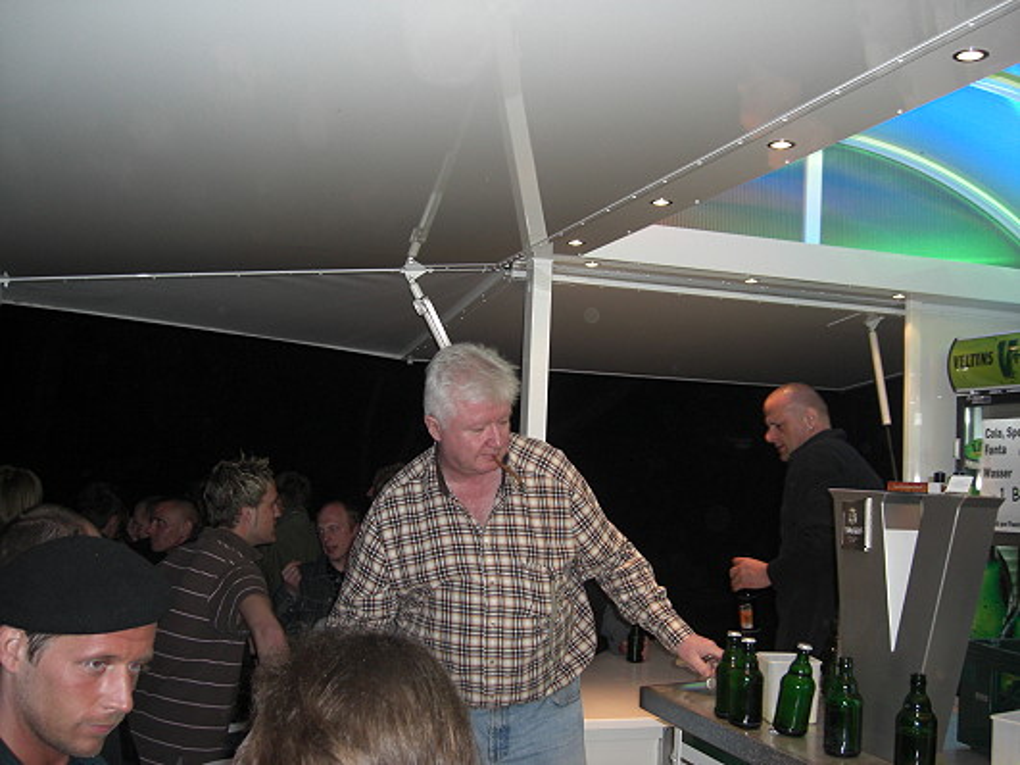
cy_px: 382
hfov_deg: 49.0
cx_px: 510
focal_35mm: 38
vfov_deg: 37.7
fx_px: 1119
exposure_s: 1/60
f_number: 2.8
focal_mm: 7.9
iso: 200
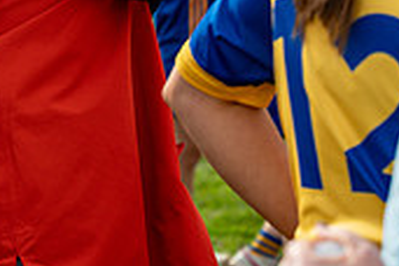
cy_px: -150
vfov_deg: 5.7
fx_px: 2638
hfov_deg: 8.6
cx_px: 7
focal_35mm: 238
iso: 100
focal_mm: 70
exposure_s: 1/800
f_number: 4
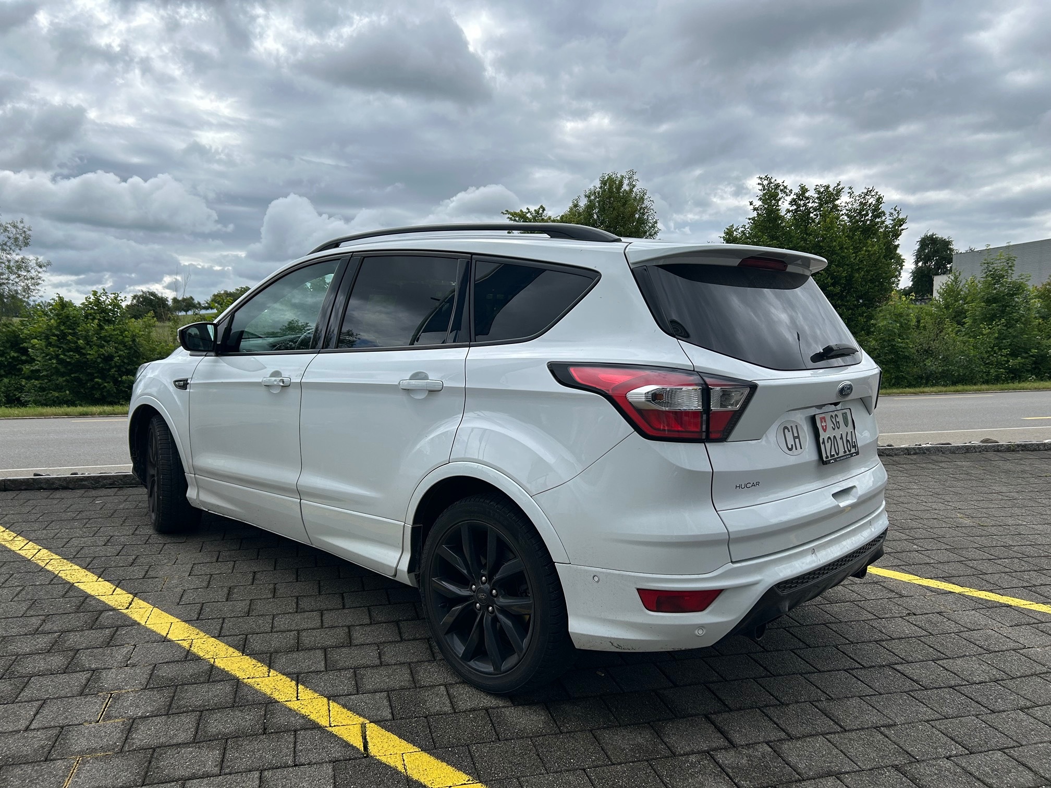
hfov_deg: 67.3
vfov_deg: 53.1
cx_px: 526
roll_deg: -1.8
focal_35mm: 26
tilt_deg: -2.1
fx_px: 789
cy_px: 394
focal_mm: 5.7
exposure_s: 1/3356
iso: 50
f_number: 1.5
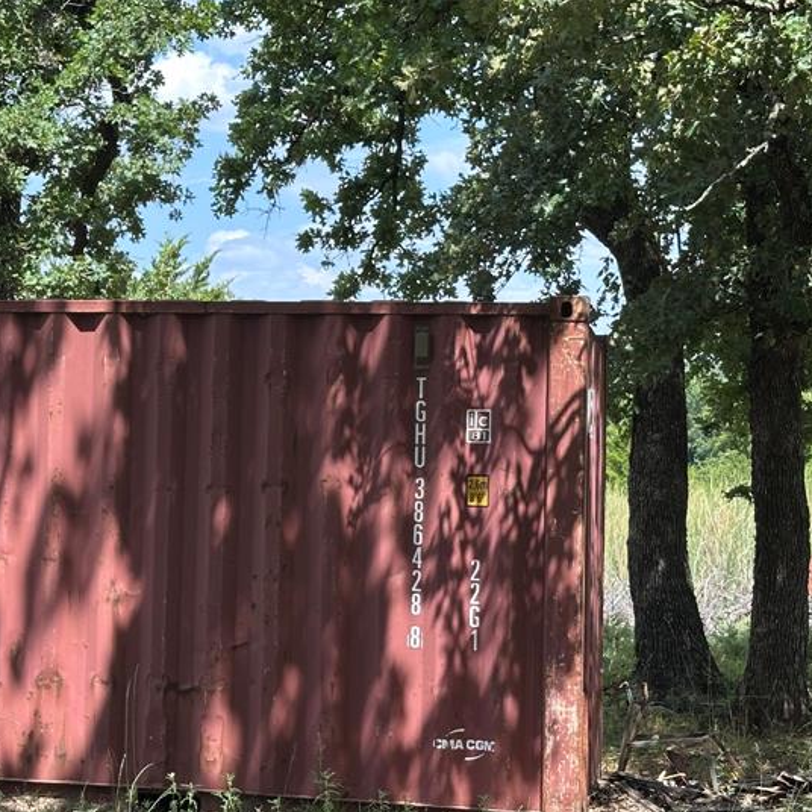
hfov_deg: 21.1
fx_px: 2150
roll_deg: +1.0
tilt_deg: -0.6
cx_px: 138
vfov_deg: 21.4
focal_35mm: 81
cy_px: 433
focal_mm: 6.86
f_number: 1.78
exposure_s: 1/880
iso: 64
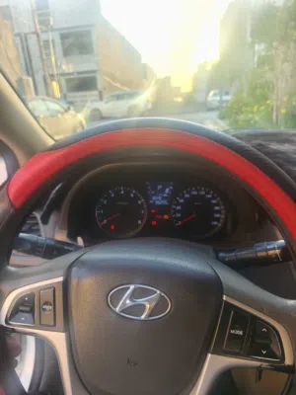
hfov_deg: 58.9
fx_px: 262
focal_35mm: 23
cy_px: 198
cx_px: 148
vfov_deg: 73.9
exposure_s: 1/100
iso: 200
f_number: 1.7
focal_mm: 5.35
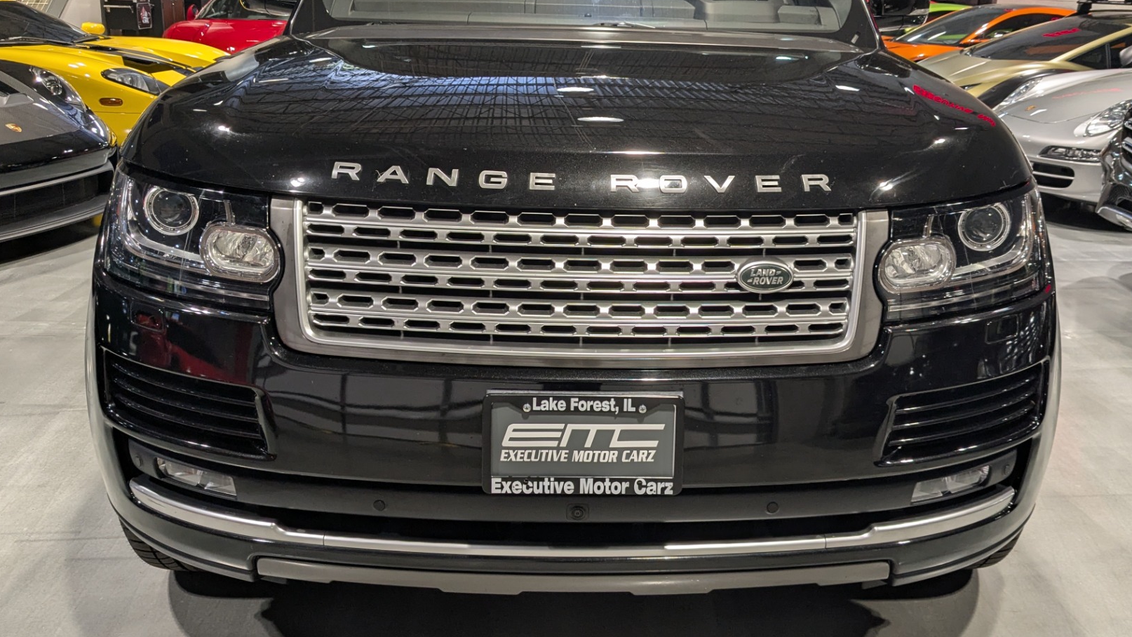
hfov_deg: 56.6
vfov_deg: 33.6
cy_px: 255
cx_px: 592
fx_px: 1051
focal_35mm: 35
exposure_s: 1/120
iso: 107
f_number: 1.73
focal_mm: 4.38
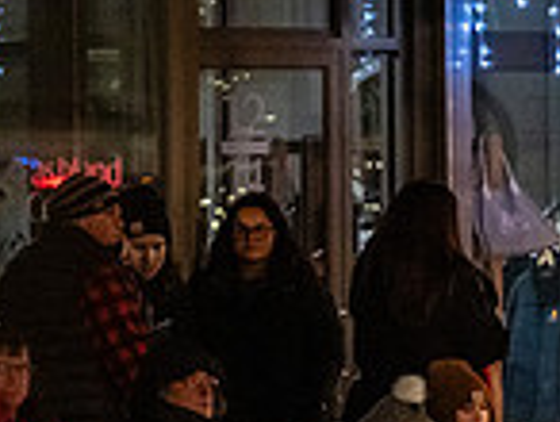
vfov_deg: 3.7
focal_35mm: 400
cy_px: 301
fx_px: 6482
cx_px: 1032
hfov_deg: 4.9
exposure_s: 1/200
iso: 8000
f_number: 2.8
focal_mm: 105
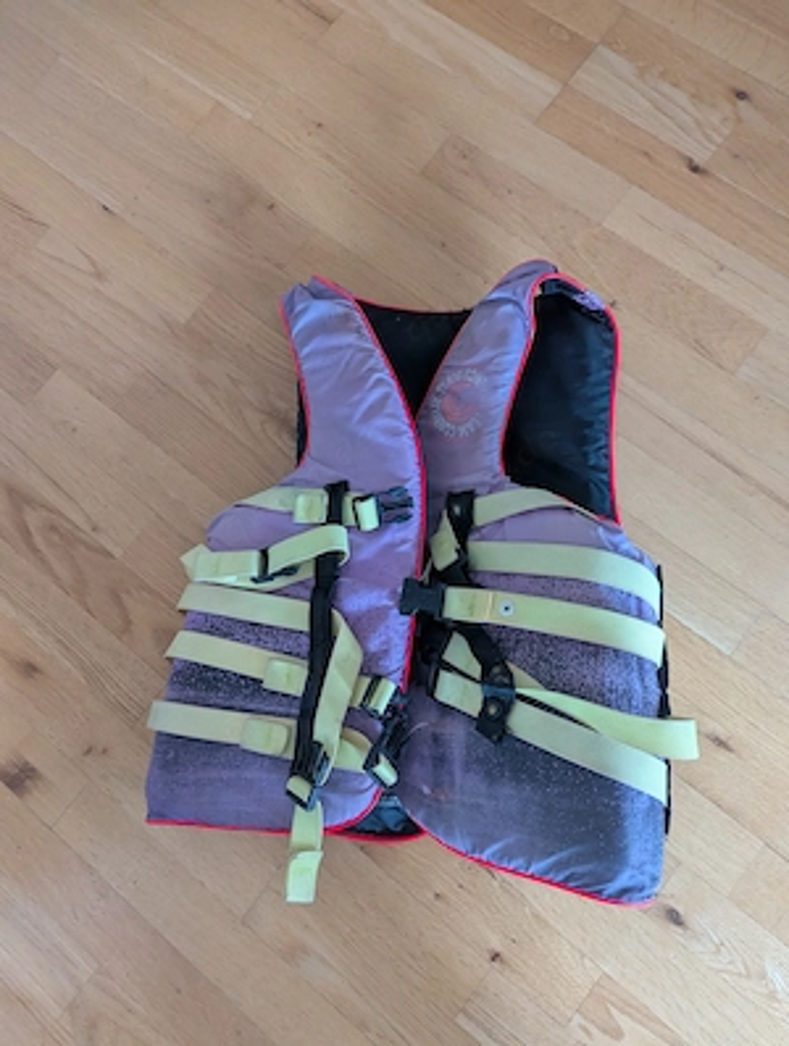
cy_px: 523
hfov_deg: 57.0
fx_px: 727
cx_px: 394
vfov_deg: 71.5
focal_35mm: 24
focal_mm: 6.81
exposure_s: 1/97.2
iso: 1096
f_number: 1.85
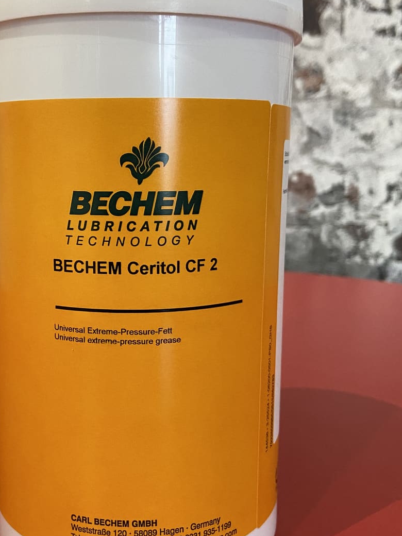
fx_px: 619
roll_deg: -0.6
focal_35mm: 40
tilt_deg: -7.7
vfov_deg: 46.7
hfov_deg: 35.7
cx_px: 149
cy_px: 242
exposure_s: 1/50
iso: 250
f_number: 1.8
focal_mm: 4.25
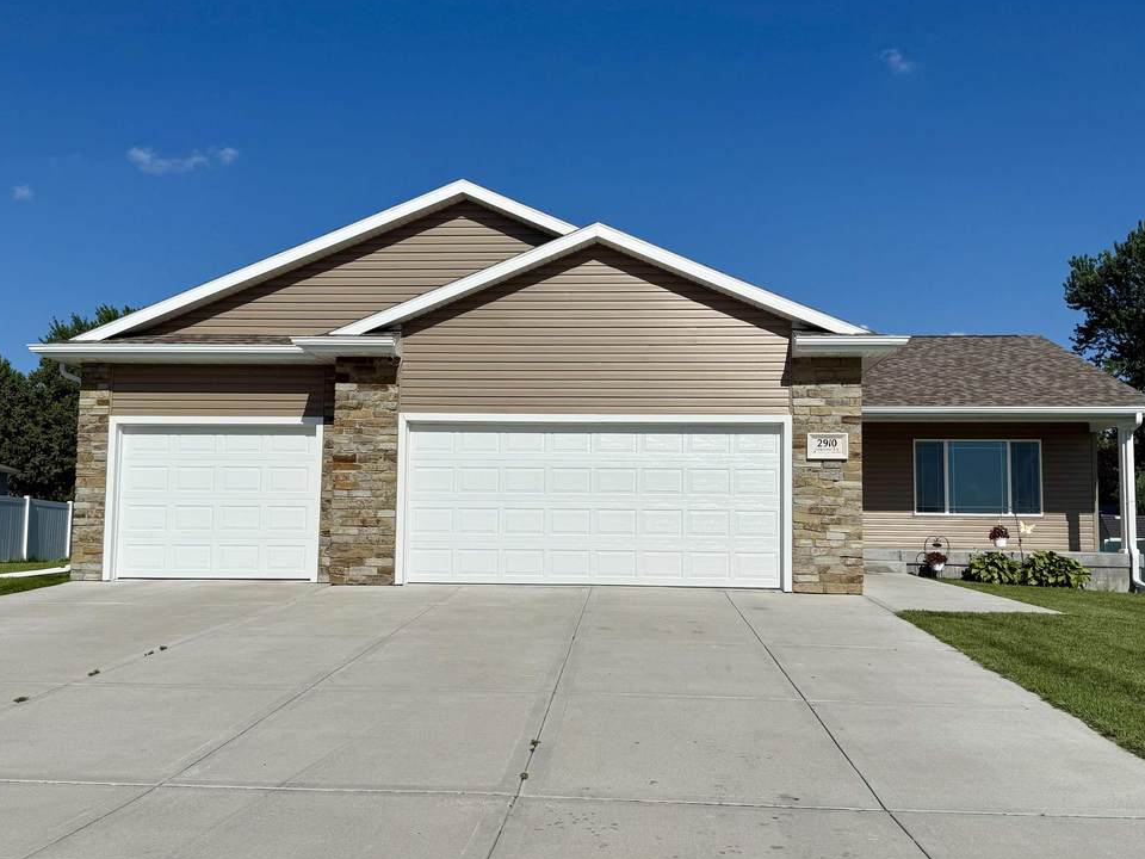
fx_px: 1058
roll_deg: -1.0
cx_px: 582
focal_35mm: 32
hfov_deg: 56.8
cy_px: 453
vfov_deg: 44.1
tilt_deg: +4.0
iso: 80
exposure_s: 1/14286
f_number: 1.78
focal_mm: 6.76
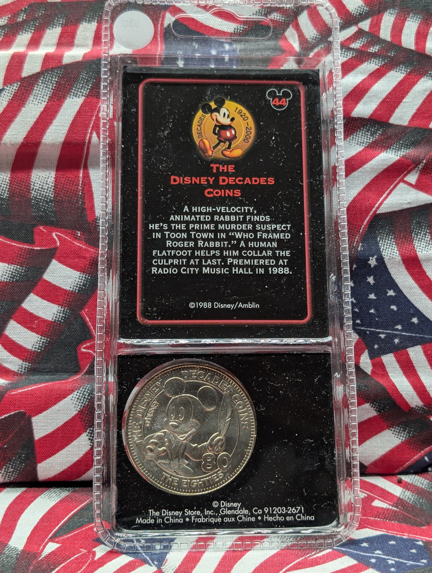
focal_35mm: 49
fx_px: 813
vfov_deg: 38.9
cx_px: 216
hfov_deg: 29.7
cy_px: 286
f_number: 1.68
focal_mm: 6.9
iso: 24
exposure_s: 1/27.5
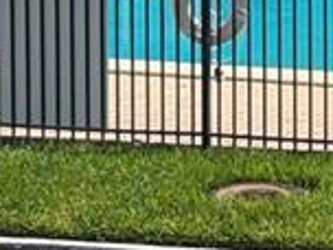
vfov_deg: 4.5
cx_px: 916
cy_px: -186
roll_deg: -0.3
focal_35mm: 324
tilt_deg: -4.7
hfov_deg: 5.8
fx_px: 3117
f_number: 1.78
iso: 64
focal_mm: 6.76
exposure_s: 1/6024
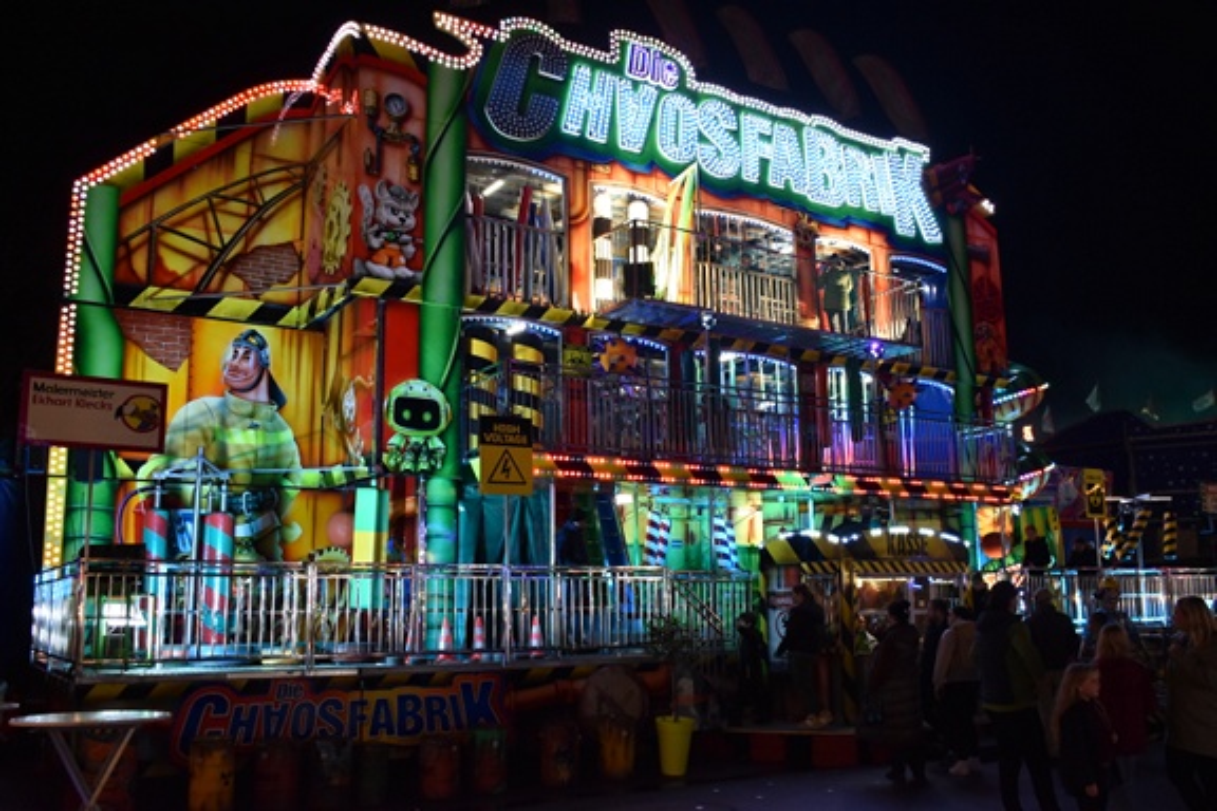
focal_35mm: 32
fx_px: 1065
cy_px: 406
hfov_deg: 59.5
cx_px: 608
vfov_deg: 41.7
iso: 1250
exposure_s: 1/200
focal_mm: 21
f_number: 3.8
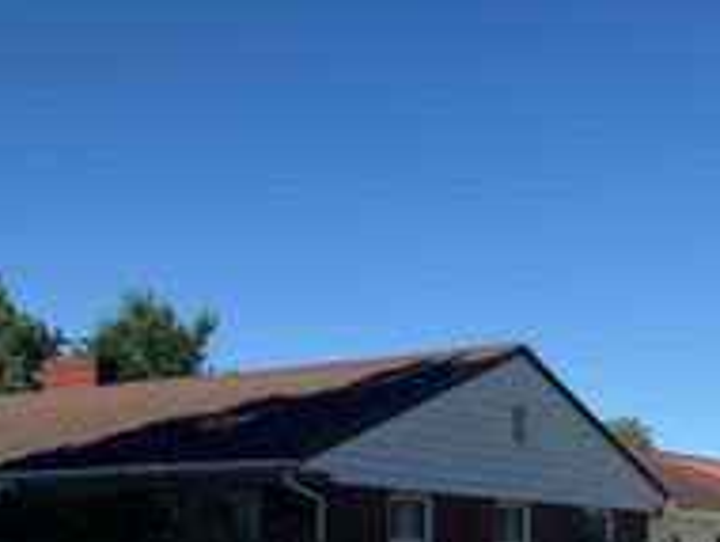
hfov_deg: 30.3
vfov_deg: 22.4
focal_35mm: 63
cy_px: 551
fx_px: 1312
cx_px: 519
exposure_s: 1/4975
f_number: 1.78
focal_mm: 6.76
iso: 80
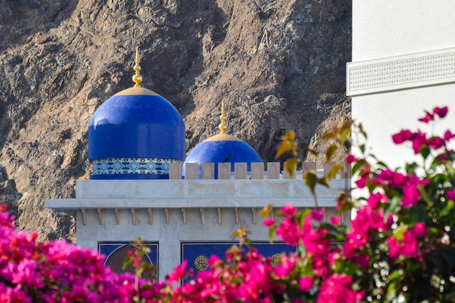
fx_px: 2084
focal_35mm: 165
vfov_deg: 8.3
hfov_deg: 12.5
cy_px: 152
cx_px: 228
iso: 200
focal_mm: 110
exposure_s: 1/320
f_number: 9
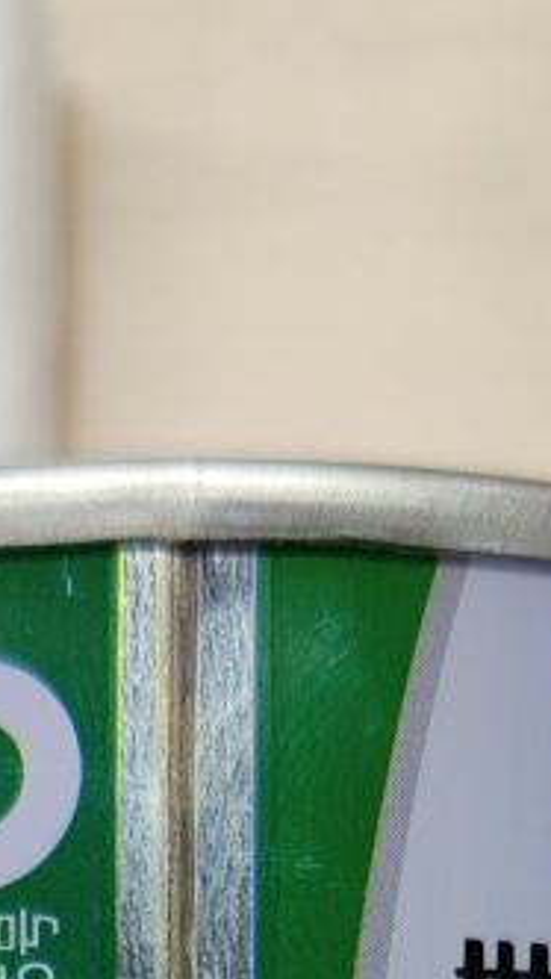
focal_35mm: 91
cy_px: 1567
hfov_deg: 13.3
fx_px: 2361
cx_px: 315
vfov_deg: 19.6
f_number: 1.88
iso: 263
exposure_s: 1/100
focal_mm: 4.84
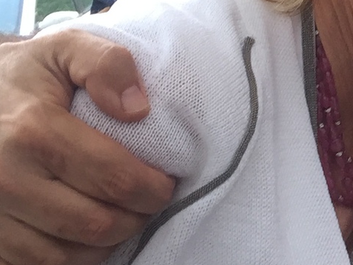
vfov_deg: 9.5
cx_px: 710
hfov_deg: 11.6
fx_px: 1550
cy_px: -117
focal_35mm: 152
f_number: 2.2
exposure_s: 1/60
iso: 40
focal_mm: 4.15
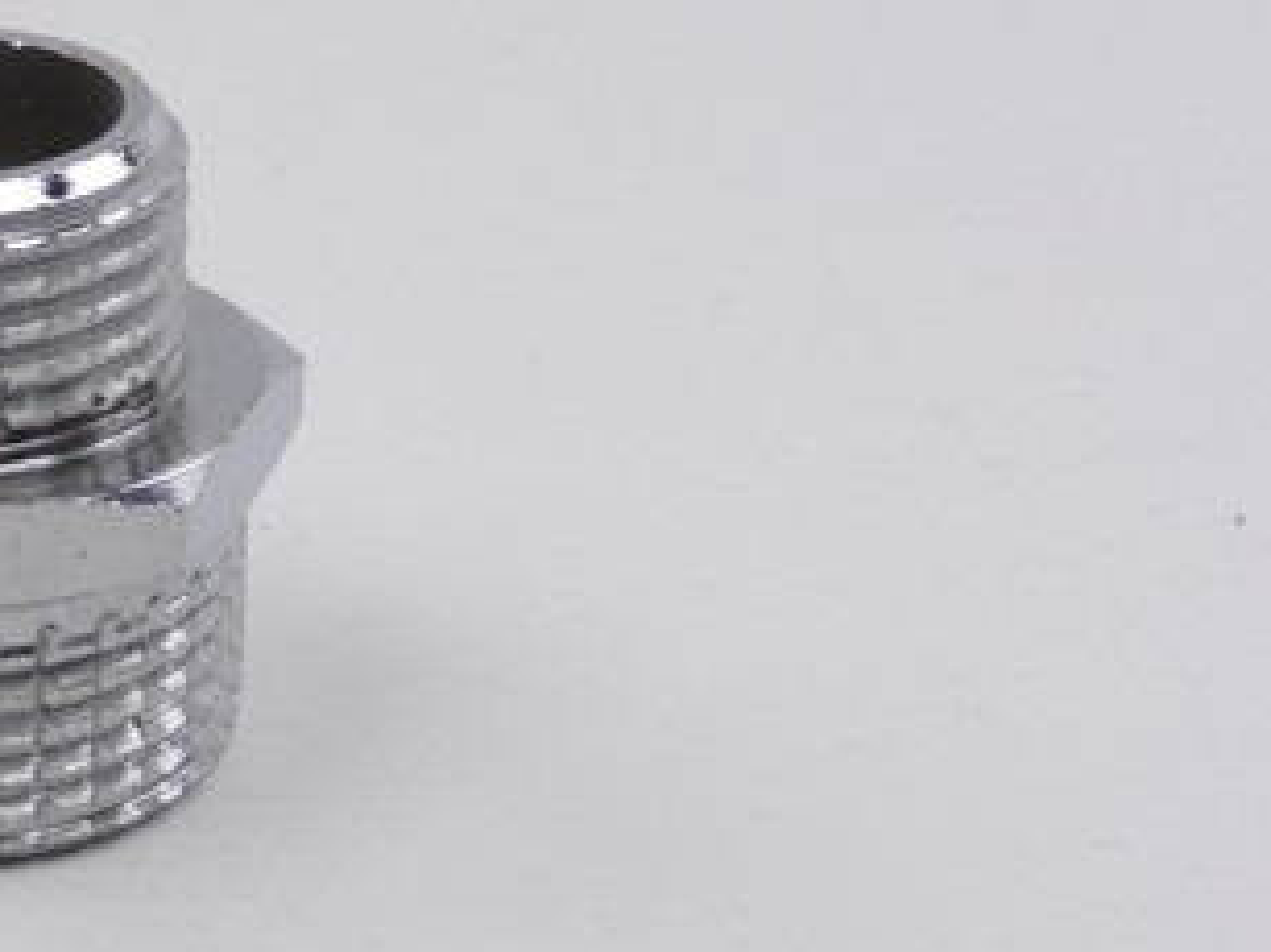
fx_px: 4441
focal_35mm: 121
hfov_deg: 15.9
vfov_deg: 12.2
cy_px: 397
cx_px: -46
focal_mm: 9.8
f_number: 4.4
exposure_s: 1/640
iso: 100
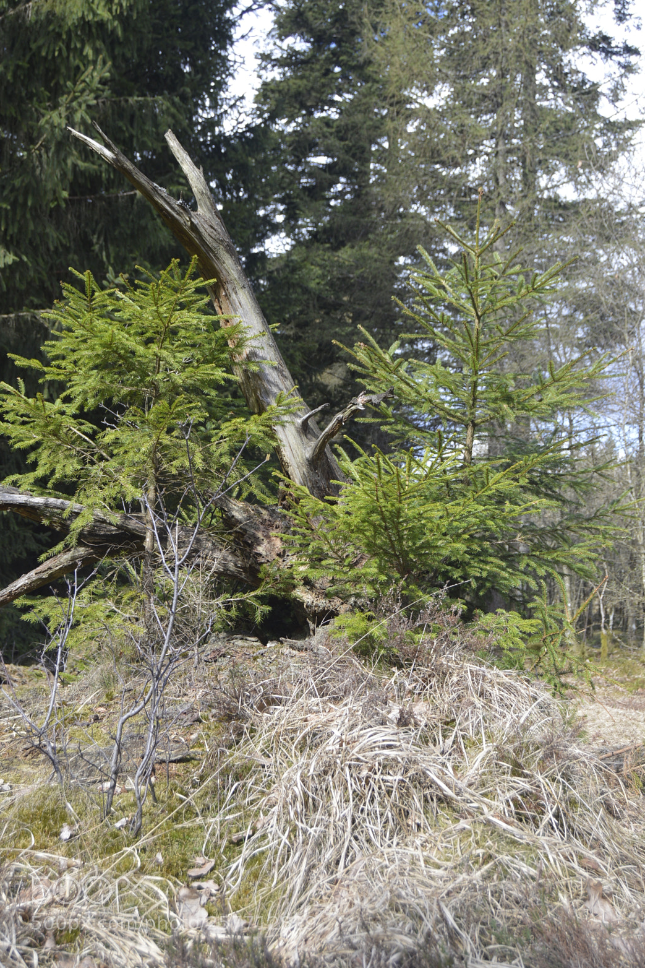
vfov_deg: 42.7
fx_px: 1236
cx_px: 322
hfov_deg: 29.3
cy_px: 477
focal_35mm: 46
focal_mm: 30
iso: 100
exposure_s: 1/125
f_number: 5.6
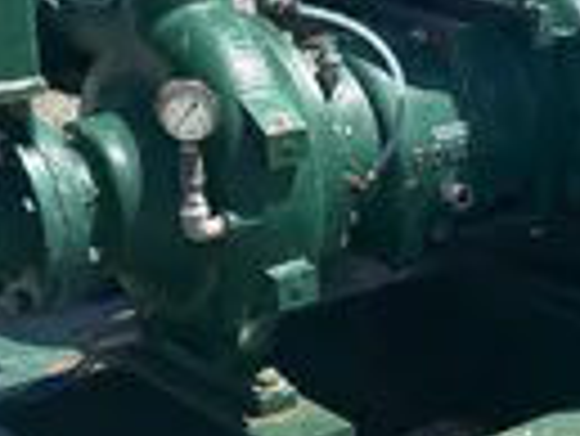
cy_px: 133
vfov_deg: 13.3
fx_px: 1862
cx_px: 616
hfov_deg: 17.2
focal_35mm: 111
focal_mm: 5.96
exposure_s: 1/1499
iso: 50
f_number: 1.6
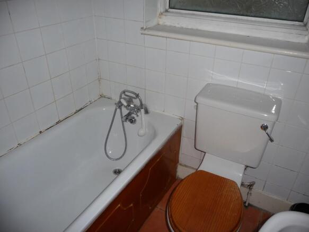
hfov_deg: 63.5
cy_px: 116
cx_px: 154
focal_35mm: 28
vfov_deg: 49.7
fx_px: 250
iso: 100
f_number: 3.3
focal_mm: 4.7
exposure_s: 1/30
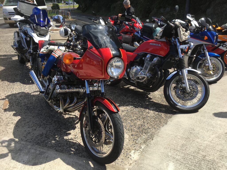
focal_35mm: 29
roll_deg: +0.3
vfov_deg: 48.2
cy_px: 85
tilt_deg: -21.7
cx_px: 114
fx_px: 190
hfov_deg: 61.7
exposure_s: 1/1148
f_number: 2.2
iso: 25
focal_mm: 4.15
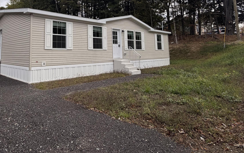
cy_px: 29
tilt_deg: +7.3
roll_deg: +1.1
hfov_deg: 68.3
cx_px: 80
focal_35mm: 26
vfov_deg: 45.1
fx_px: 173
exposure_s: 1/770
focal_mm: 2.22
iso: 25
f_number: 2.2
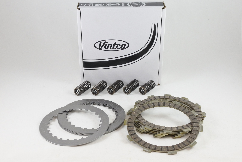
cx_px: 121
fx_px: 302
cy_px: 81
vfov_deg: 29.9
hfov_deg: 43.6
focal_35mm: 45
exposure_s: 1/125
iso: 640
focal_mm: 16.8
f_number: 4.5
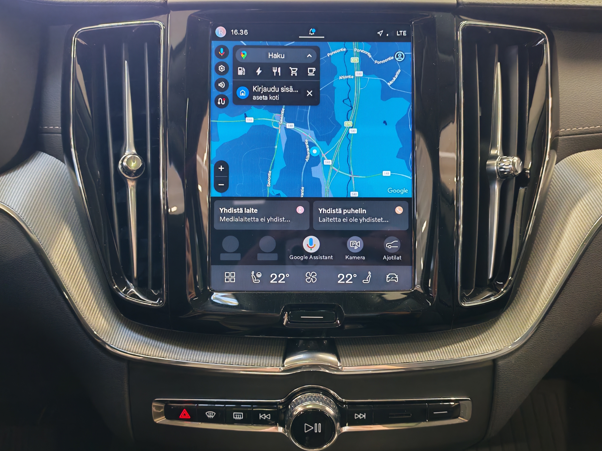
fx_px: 574
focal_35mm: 33
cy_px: 223
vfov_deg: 42.9
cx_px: 309
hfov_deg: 55.3
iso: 1250
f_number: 1.9
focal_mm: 6.12
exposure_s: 1/50
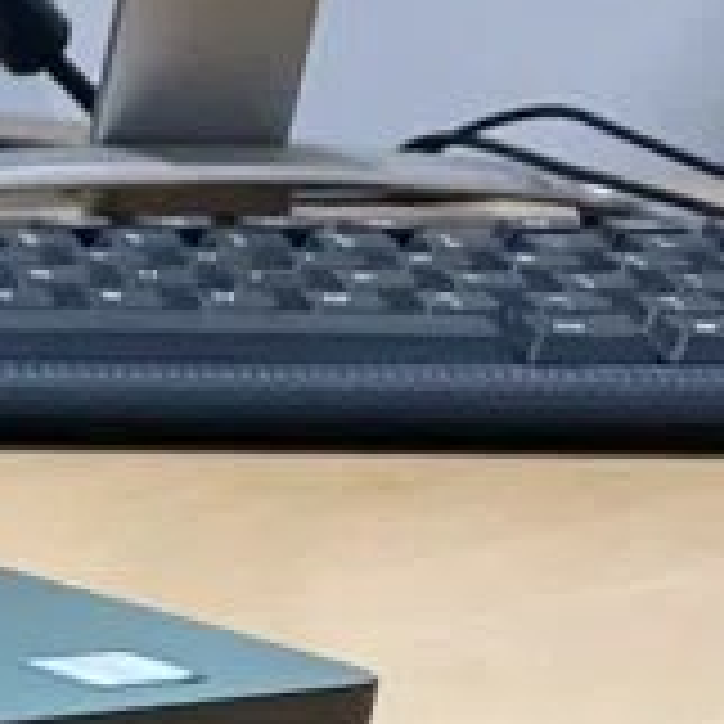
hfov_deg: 9.9
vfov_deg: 11.6
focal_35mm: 146
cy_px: -234
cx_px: -1205
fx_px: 3455
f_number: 1.6
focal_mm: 4.2
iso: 125
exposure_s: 1/100
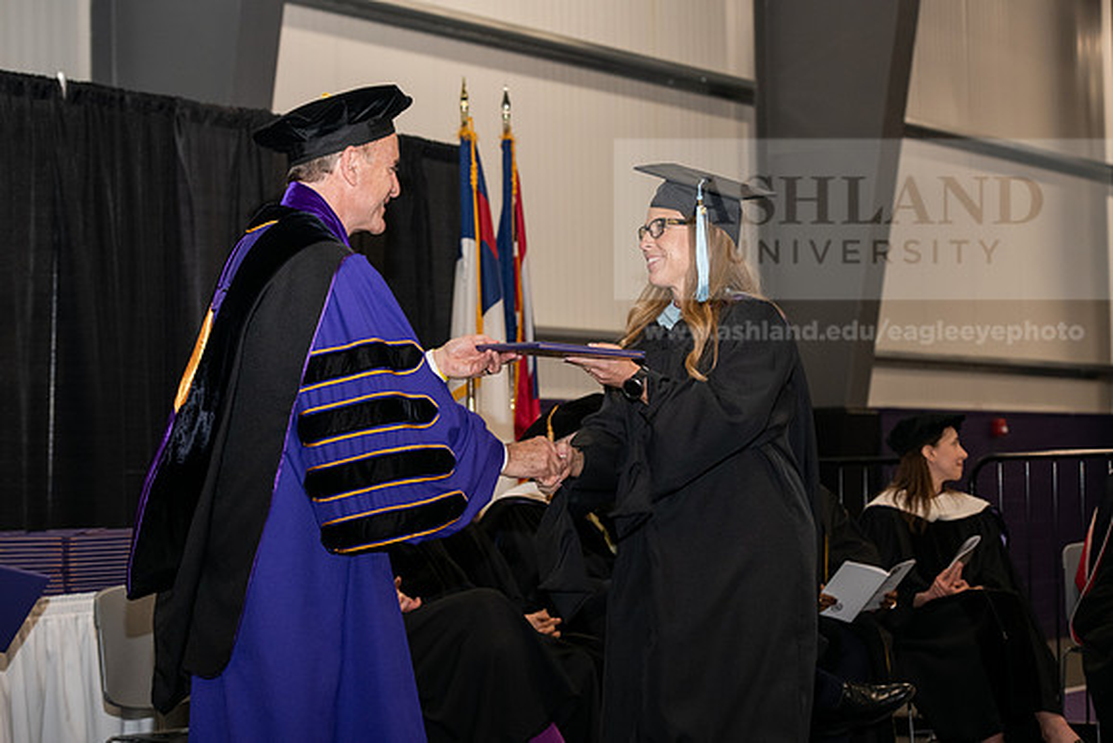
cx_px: 556
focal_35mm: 85
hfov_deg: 23.9
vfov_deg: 16.1
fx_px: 2628
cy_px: 372
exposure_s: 1/200
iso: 1600
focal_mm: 85
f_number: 5.6
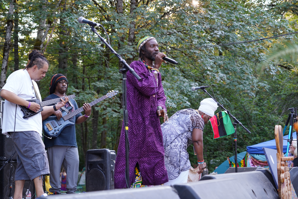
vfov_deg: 23.0
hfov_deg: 33.9
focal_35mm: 59
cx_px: 149
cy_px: 100
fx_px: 488
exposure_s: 1/160
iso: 500
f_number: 4
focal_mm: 59
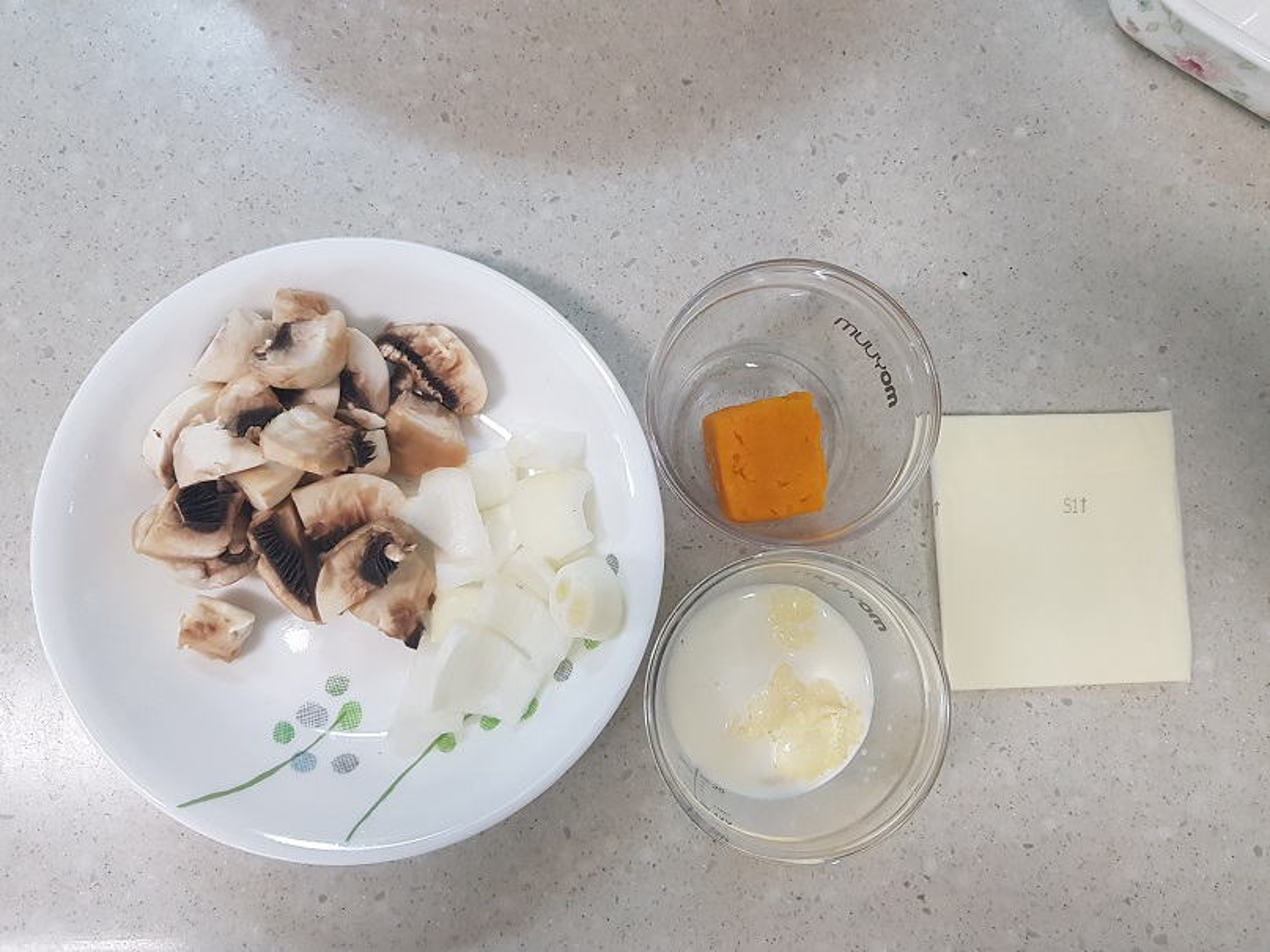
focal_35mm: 26
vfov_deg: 53.1
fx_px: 954
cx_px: 635
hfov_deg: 67.3
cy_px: 476
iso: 160
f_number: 1.7
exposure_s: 1/60
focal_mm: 4.3
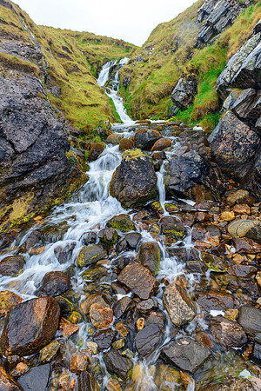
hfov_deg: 53.1
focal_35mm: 24
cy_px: 196
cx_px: 130
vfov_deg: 73.7
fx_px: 261
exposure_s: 1/15
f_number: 8
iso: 400
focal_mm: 24
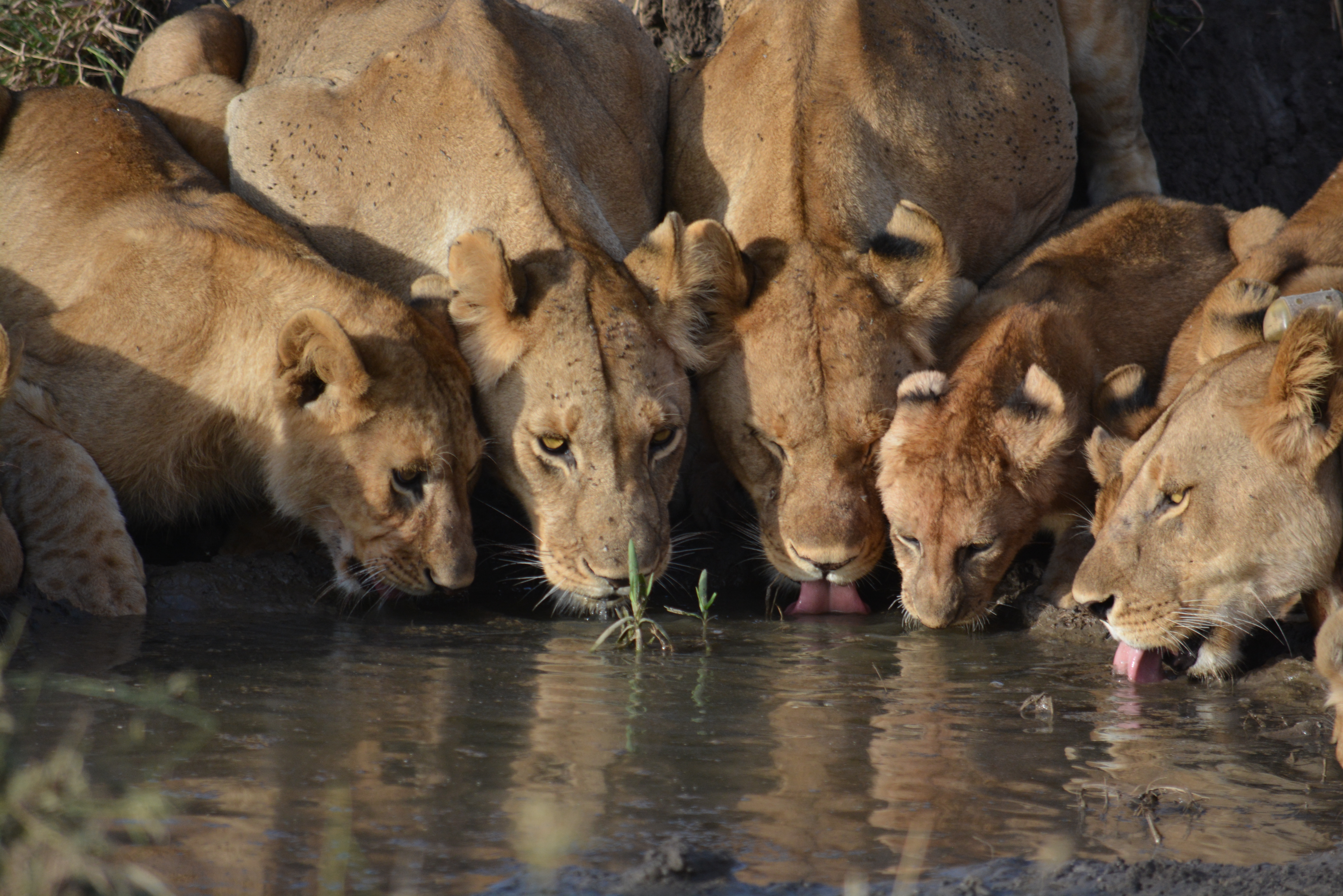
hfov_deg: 4.6
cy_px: 448
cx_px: 672
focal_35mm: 450
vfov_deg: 3.1
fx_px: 16791
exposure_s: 1/1000
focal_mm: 300
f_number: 5.6
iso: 500
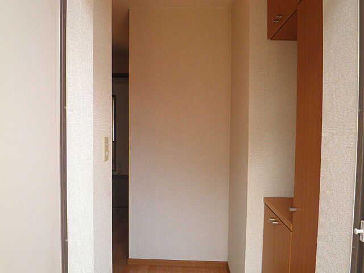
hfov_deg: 67.3
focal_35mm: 26
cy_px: 136
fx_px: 273
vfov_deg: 53.1
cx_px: 182
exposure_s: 1/125
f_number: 2.8
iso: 64
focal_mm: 4.7
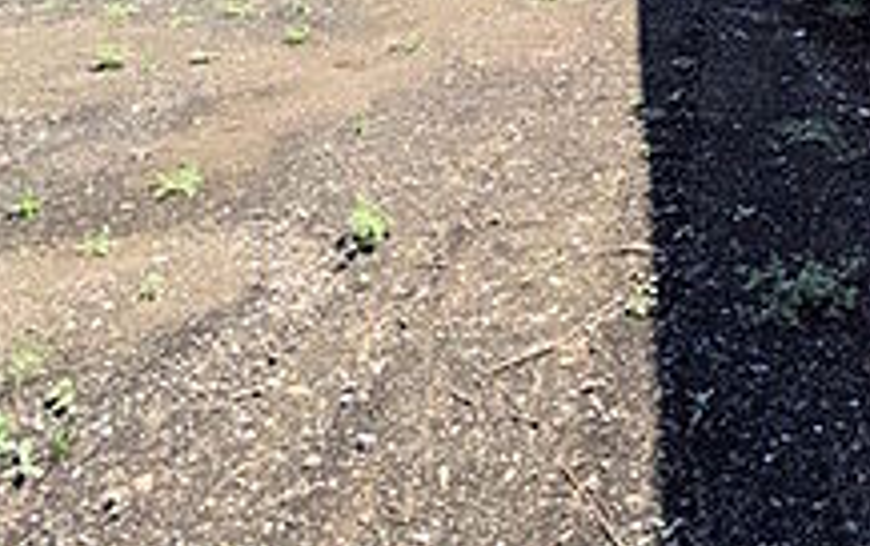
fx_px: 973
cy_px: -225
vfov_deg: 25.4
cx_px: 637
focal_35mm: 41
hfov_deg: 46.7
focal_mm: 1.83
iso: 50
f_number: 2.2
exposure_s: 1/1631
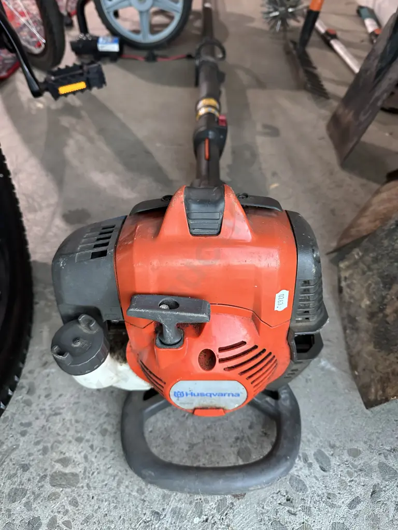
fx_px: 368
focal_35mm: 24
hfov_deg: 56.8
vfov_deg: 71.6
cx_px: 199
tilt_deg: -45.4
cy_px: 265
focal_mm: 6.86
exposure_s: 1/50
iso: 640
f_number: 1.78
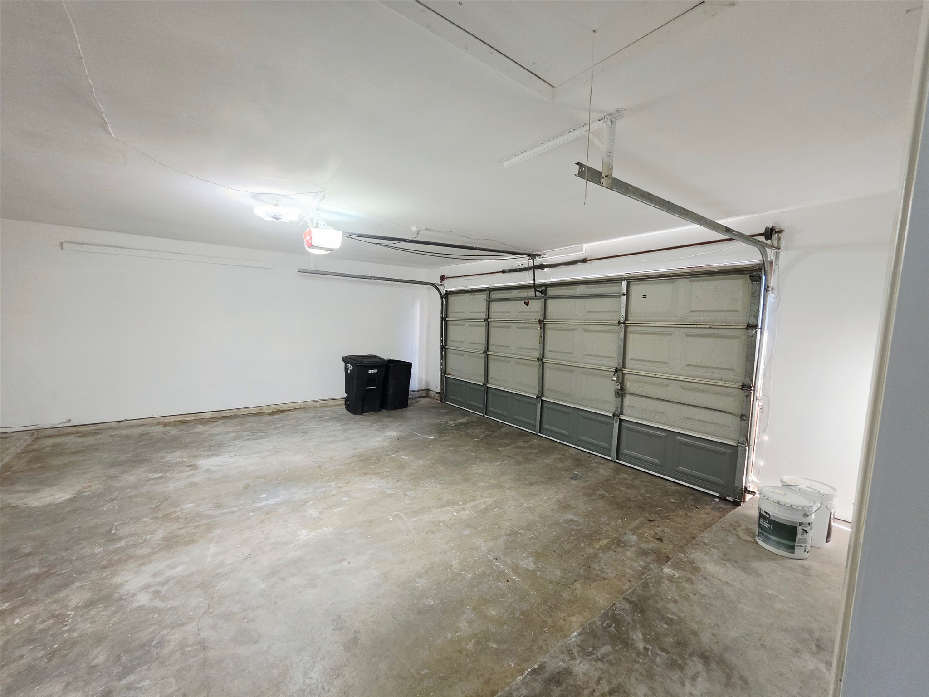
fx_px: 349
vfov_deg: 89.9
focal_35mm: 13
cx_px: 464
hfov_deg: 106.2
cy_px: 348
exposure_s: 1/60
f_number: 1.9
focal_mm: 2.2
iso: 320
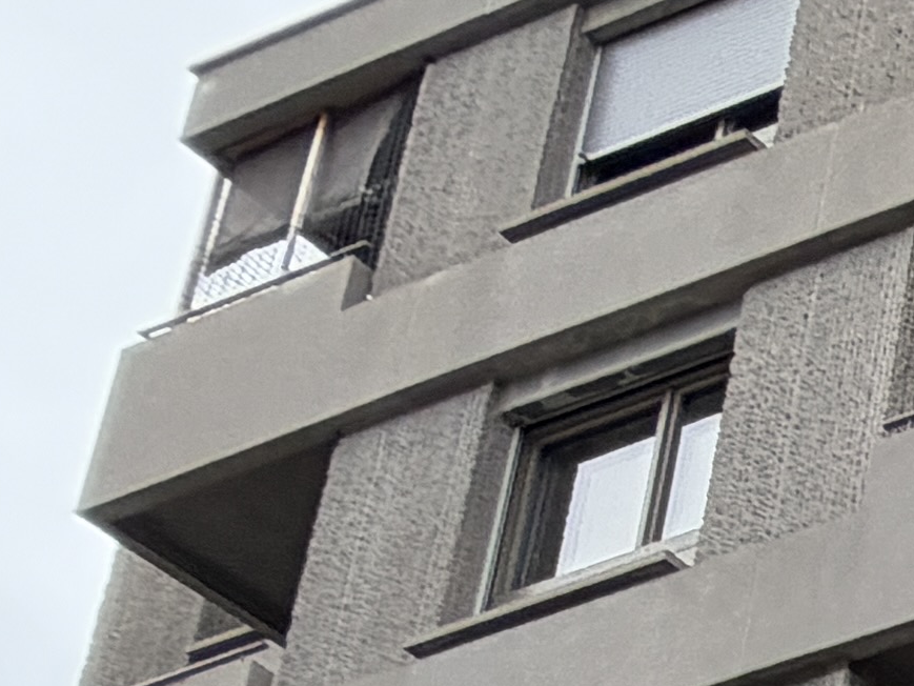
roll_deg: +5.2
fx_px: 2430
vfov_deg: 11.7
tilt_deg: +17.1
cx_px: 2609
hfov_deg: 12.1
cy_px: 1858
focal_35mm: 92
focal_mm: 2.22
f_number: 2.2
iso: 64
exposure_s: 1/445
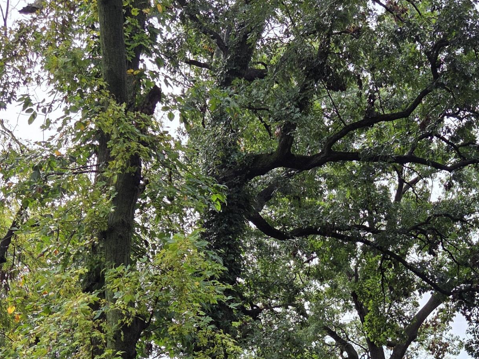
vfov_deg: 23.7
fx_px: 789
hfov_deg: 33.3
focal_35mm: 57
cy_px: 417
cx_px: 345
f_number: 1.8
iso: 80
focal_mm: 5.4
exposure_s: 1/2470
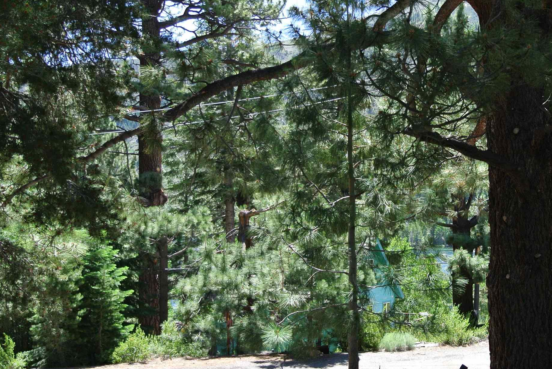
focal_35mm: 52
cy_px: 218
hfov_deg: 37.0
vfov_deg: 26.0
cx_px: 428
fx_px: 798
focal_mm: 11.5
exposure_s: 1/125
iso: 100
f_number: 5.3
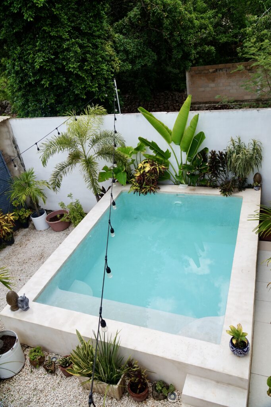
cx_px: 136
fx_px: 305
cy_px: 204
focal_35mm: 27
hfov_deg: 47.9
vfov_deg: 67.4
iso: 100
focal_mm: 18
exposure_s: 1/125
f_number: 6.3
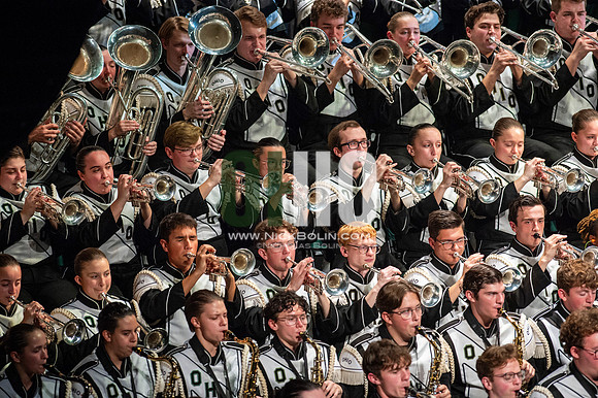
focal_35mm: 300
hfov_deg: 6.9
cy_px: 199
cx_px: 299
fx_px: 4980
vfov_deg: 4.6
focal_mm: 300
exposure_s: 1/400
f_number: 5.6
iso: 5000
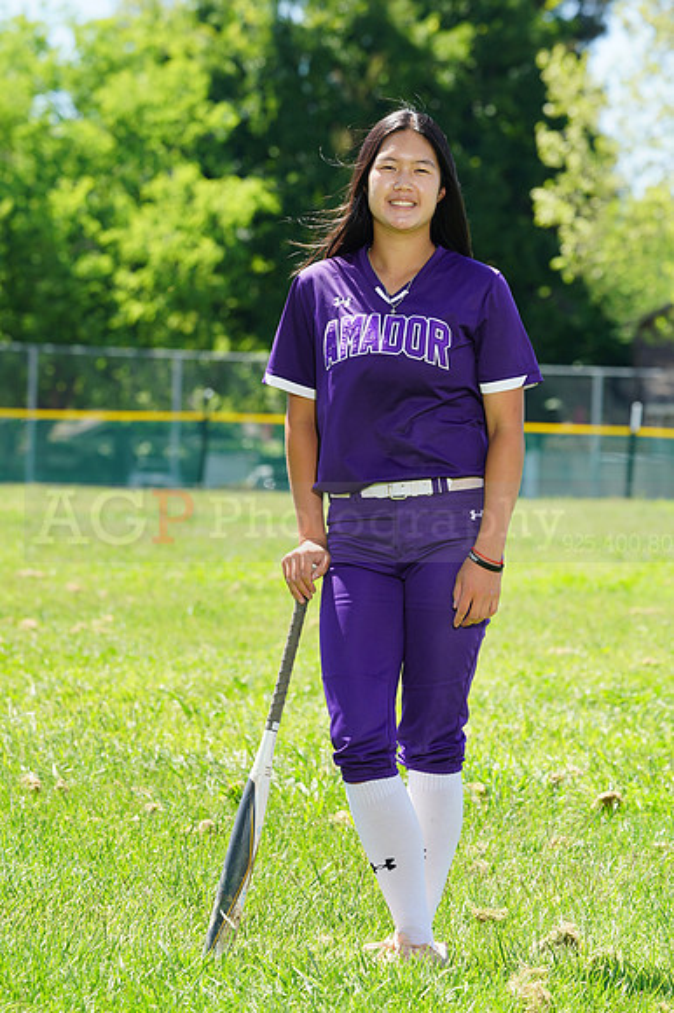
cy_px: 506
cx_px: 337
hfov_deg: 7.1
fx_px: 5398
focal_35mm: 192
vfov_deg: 10.7
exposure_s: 1/200
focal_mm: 192
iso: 200
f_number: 9
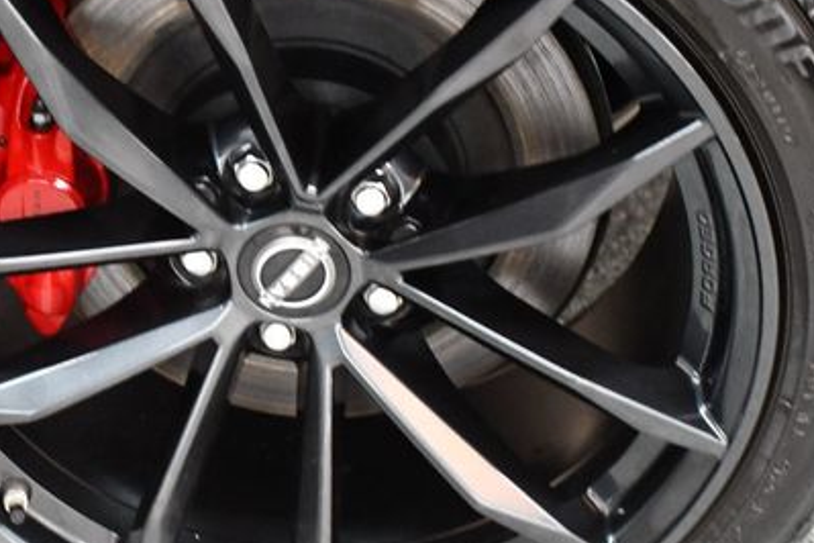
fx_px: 2284
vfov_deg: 13.6
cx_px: 253
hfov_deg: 20.1
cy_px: 274
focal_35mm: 101
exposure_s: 1/60
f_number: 4.5
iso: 7200
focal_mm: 42
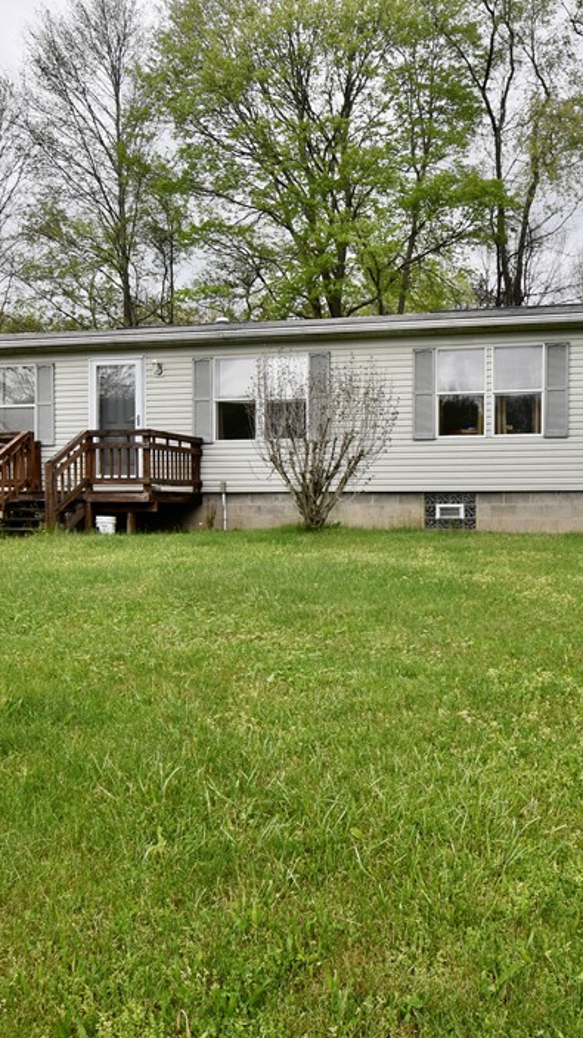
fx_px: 935
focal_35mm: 34
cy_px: 526
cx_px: 365
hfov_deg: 34.4
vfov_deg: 58.0
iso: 280
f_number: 8
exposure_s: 1/250
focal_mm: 14
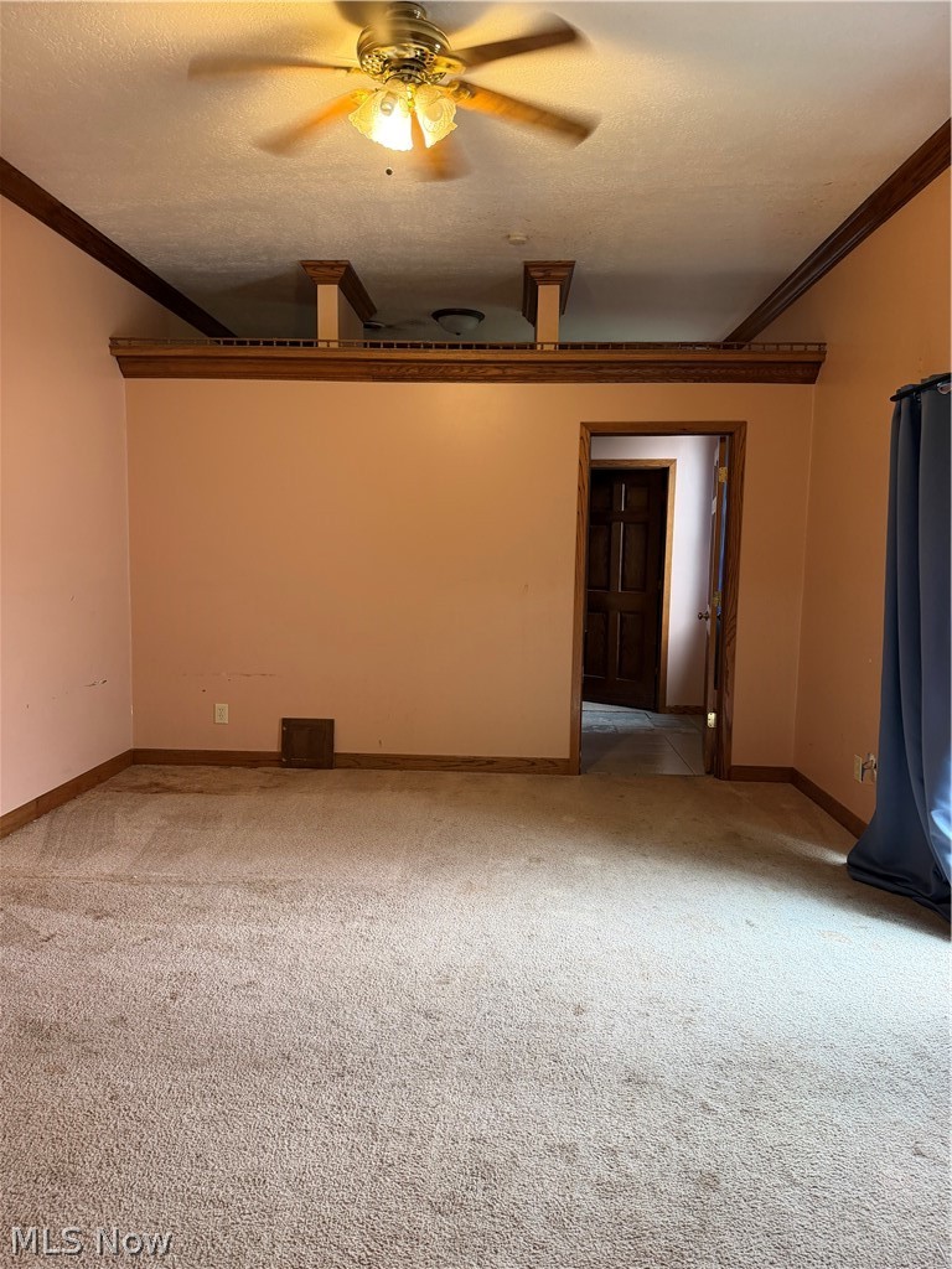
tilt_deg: -6.6
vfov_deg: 71.6
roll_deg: -0.9
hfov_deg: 56.8
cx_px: 476
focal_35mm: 24
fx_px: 880
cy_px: 634
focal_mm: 6.76
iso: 200
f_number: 1.78
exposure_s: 1/60
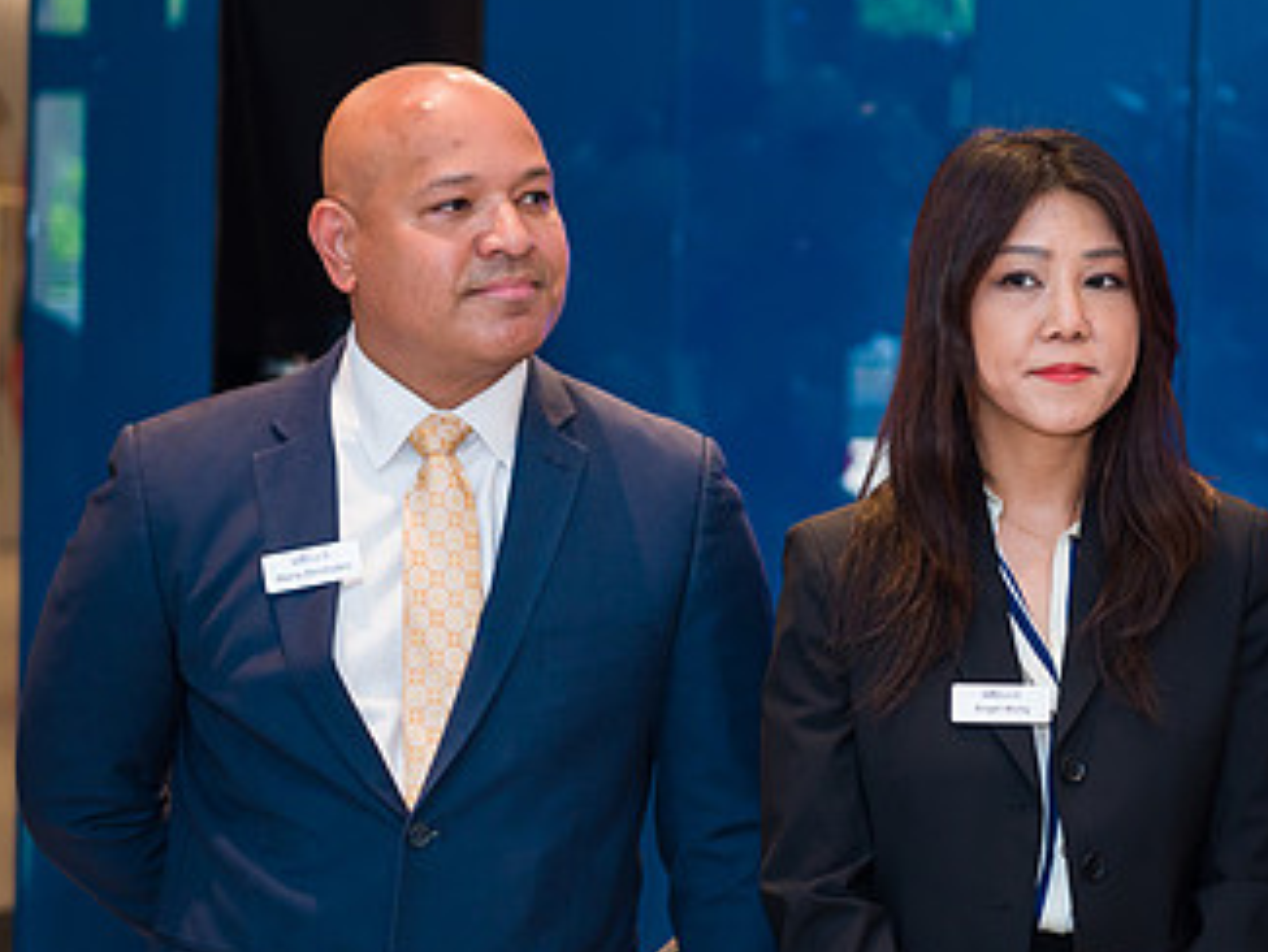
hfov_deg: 16.3
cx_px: 917
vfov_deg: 12.3
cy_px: 597
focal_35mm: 120
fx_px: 4397
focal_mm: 70
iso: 800
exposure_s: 1/200
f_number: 4
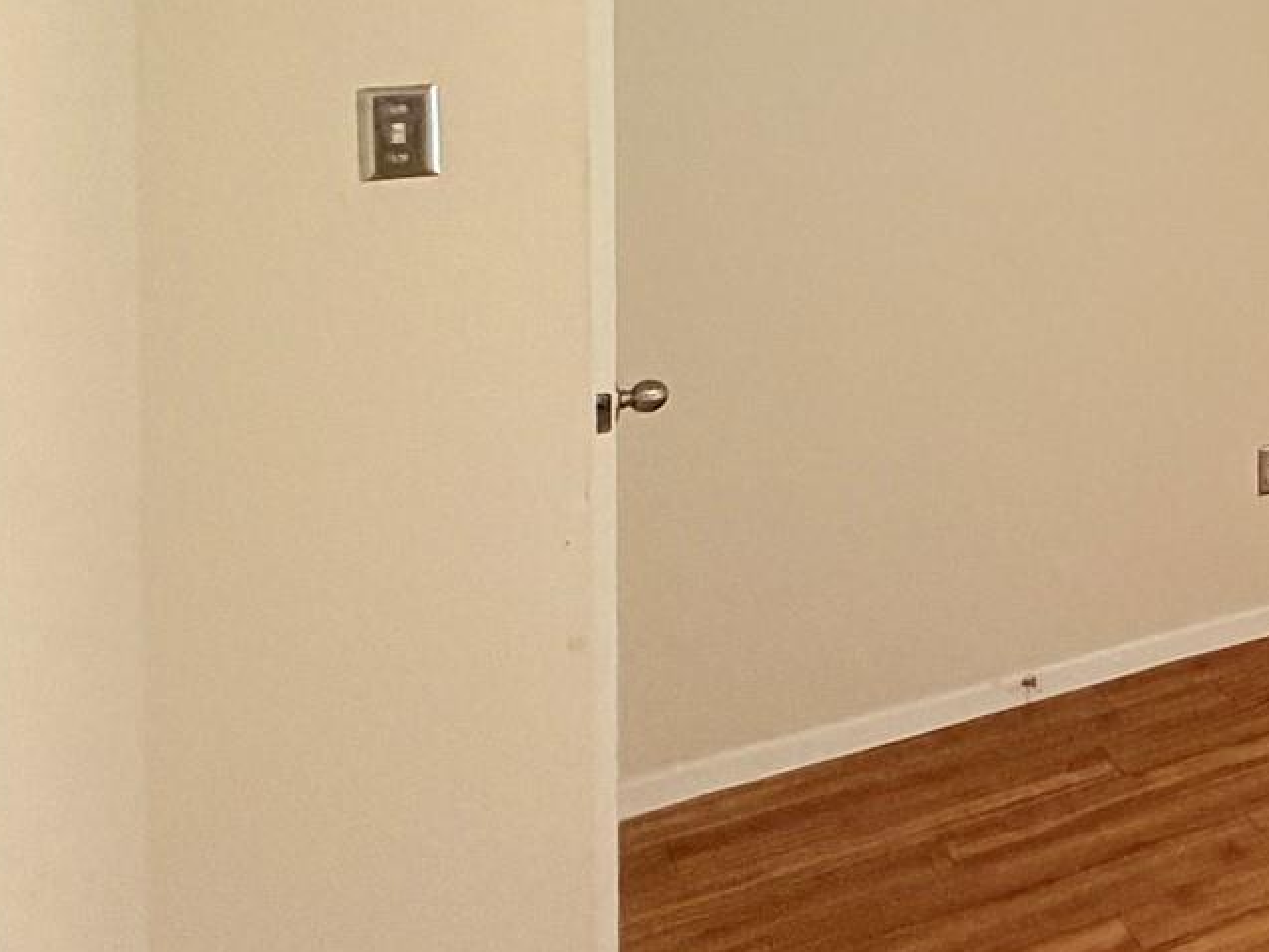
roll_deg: -0.4
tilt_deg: -1.6
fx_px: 1650
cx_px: 2016
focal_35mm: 45
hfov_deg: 26.3
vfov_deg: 29.8
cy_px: -18
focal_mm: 2.22
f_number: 2.2
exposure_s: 1/60
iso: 250
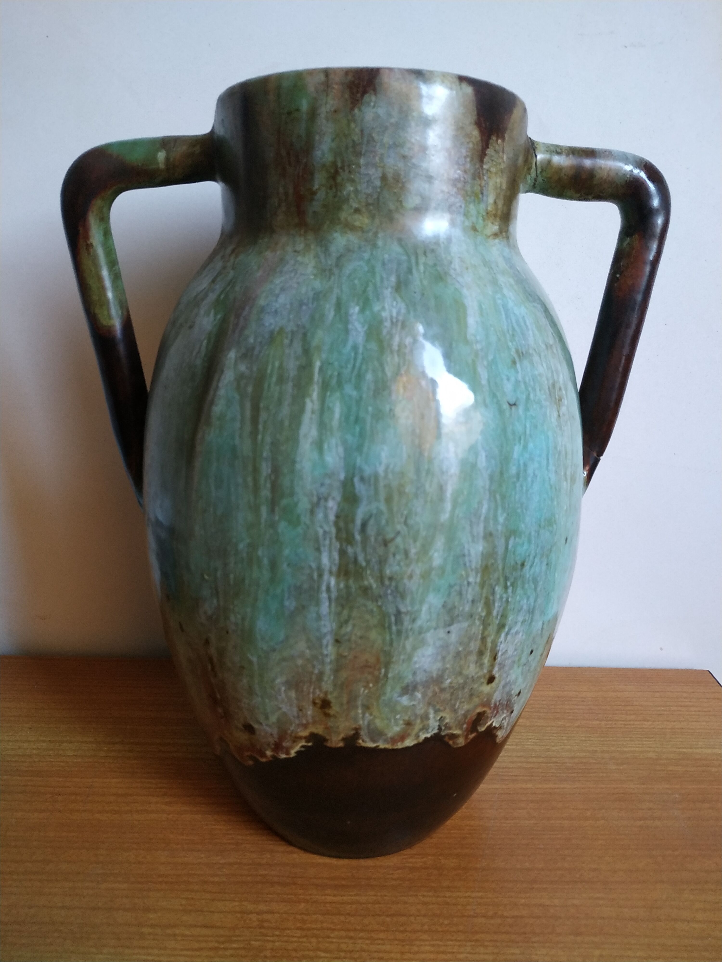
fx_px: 667
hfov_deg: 56.8
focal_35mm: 24
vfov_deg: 71.6
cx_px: 361
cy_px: 481
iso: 400
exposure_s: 1/20
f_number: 1.9
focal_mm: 3.94
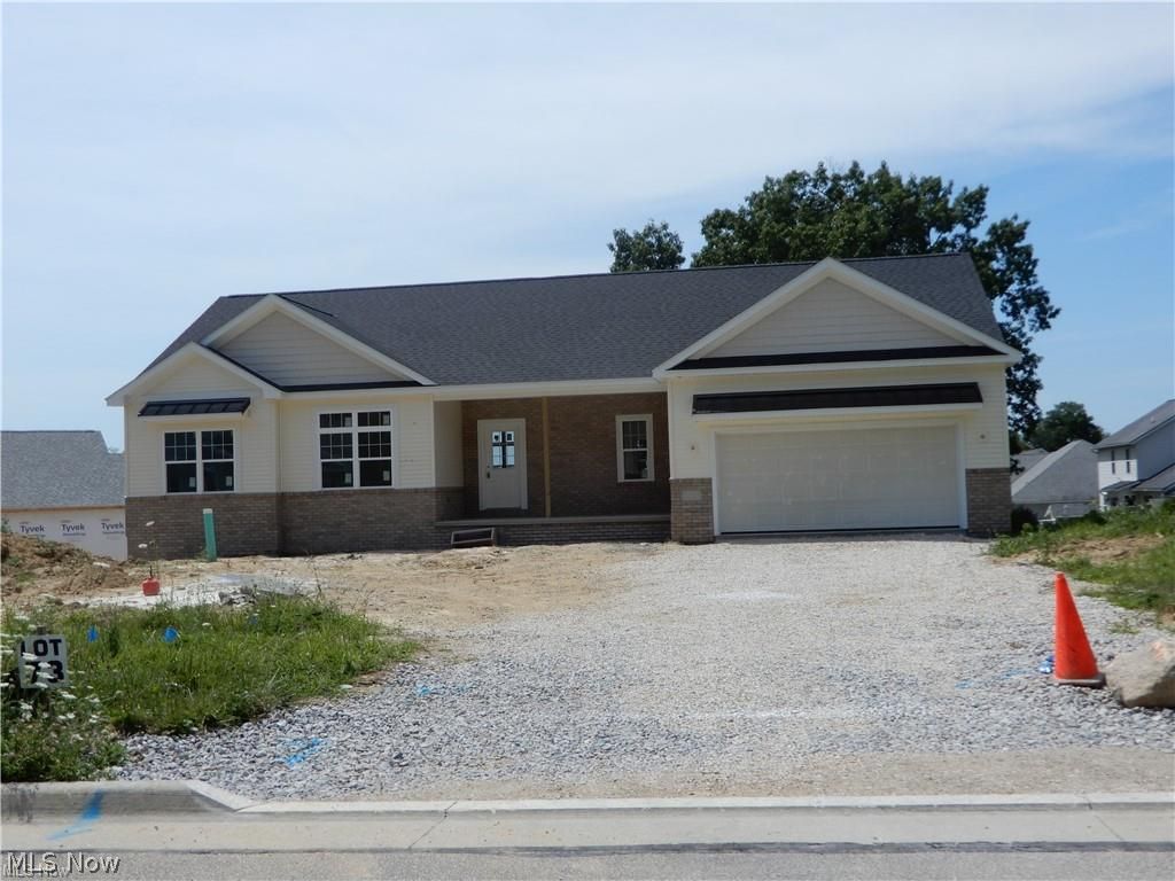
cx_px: 588
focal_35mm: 38
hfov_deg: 49.0
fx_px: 1290
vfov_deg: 37.7
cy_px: 440
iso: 80
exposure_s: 1/1250
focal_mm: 6.8
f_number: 4
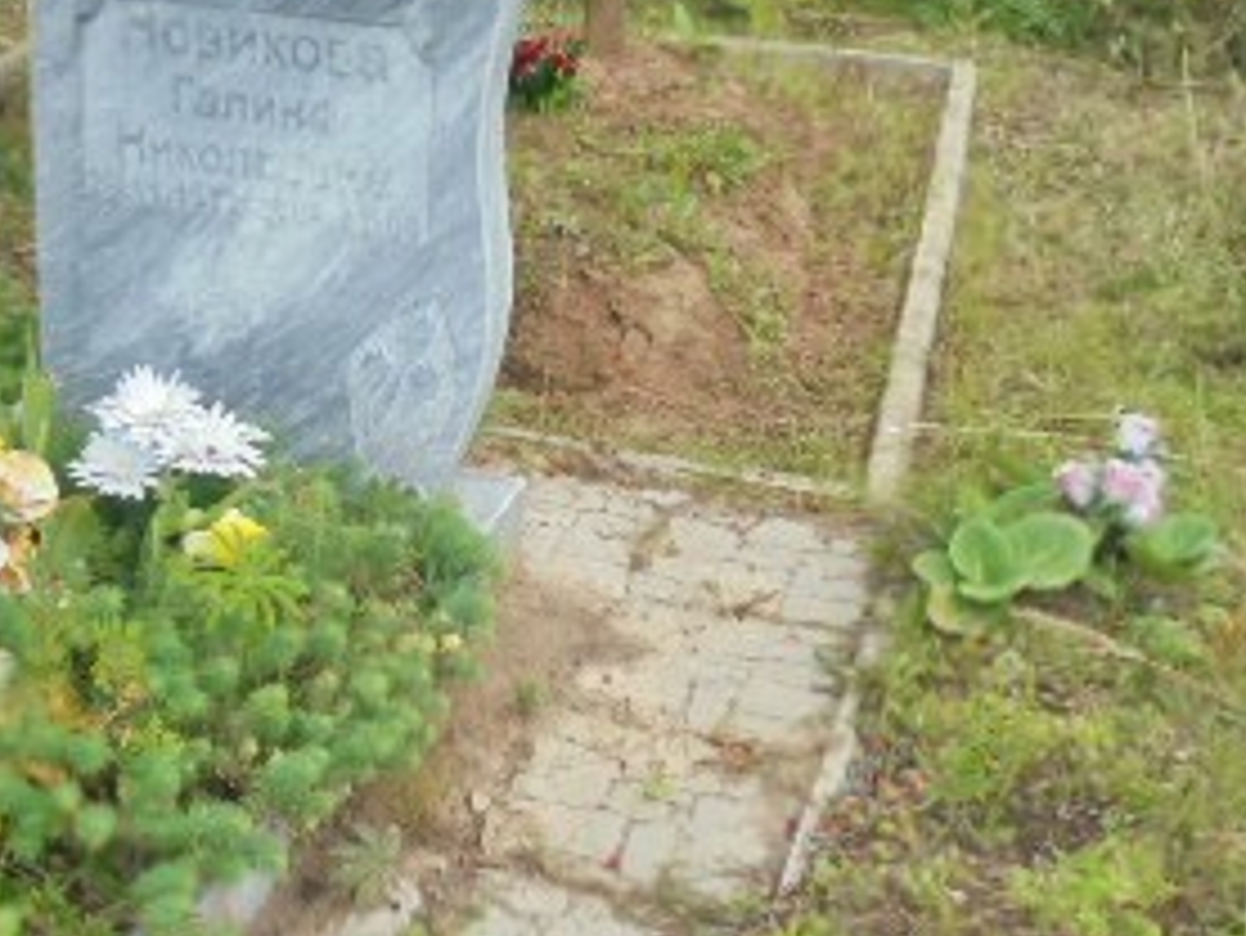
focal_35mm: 60
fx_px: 2161
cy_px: 436
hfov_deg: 31.9
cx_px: 423
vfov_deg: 24.4
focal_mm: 4.6
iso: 100
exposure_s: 1/200
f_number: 3.5
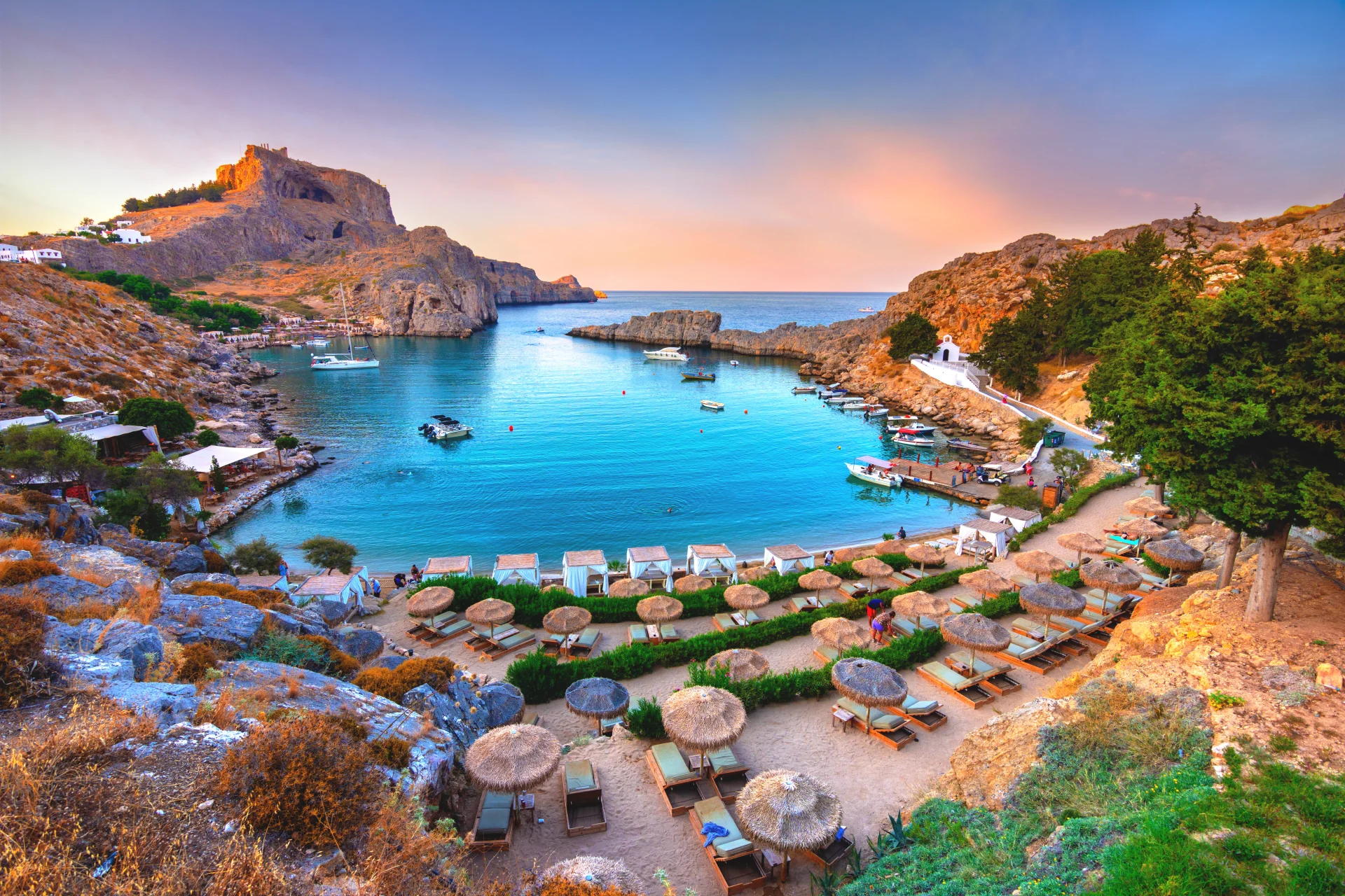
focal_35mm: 16
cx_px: 672
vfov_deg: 72.1
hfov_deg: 95.0
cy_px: 448
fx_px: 616
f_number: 8
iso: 100
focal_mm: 11
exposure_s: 1/60
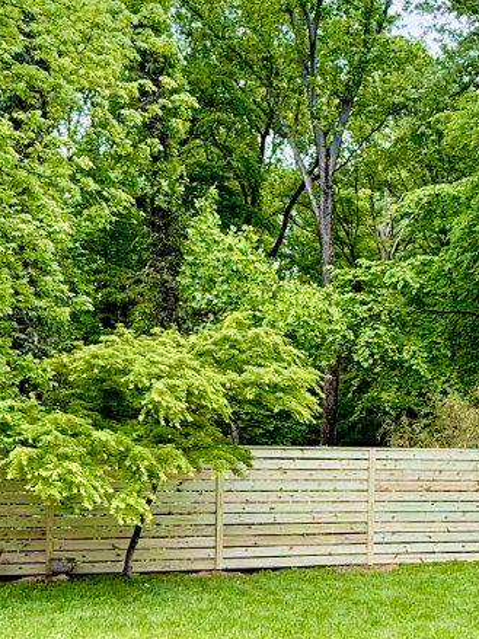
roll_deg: -1.7
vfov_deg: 38.2
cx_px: 323
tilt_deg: -1.3
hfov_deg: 29.4
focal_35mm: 49
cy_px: 454
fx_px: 904
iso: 64
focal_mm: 2.22
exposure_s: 1/174
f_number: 2.2
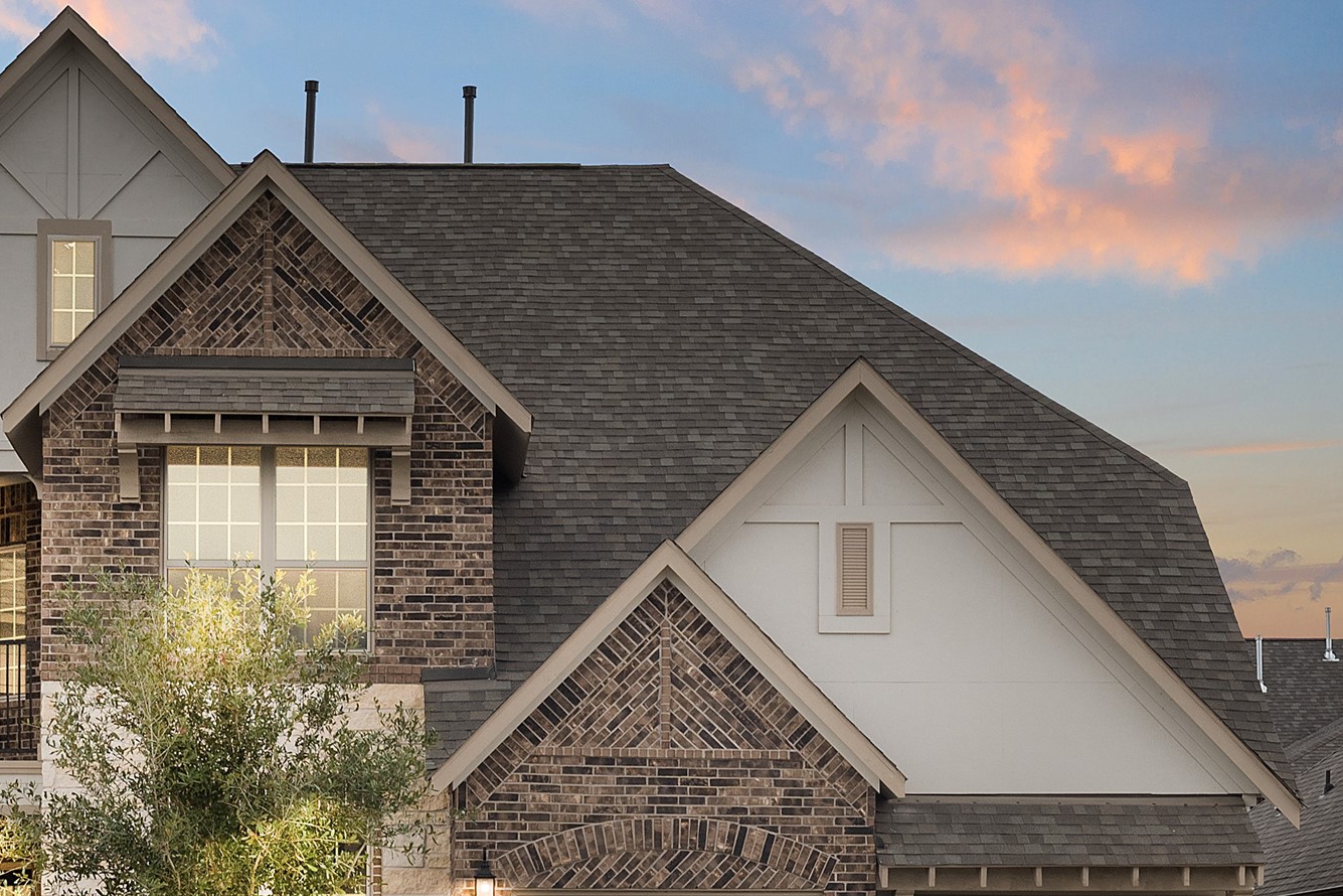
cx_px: 421
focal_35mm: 83
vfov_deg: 16.4
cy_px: 648
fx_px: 3096
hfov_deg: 24.3
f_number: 9
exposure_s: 1/200
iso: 320
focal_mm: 34
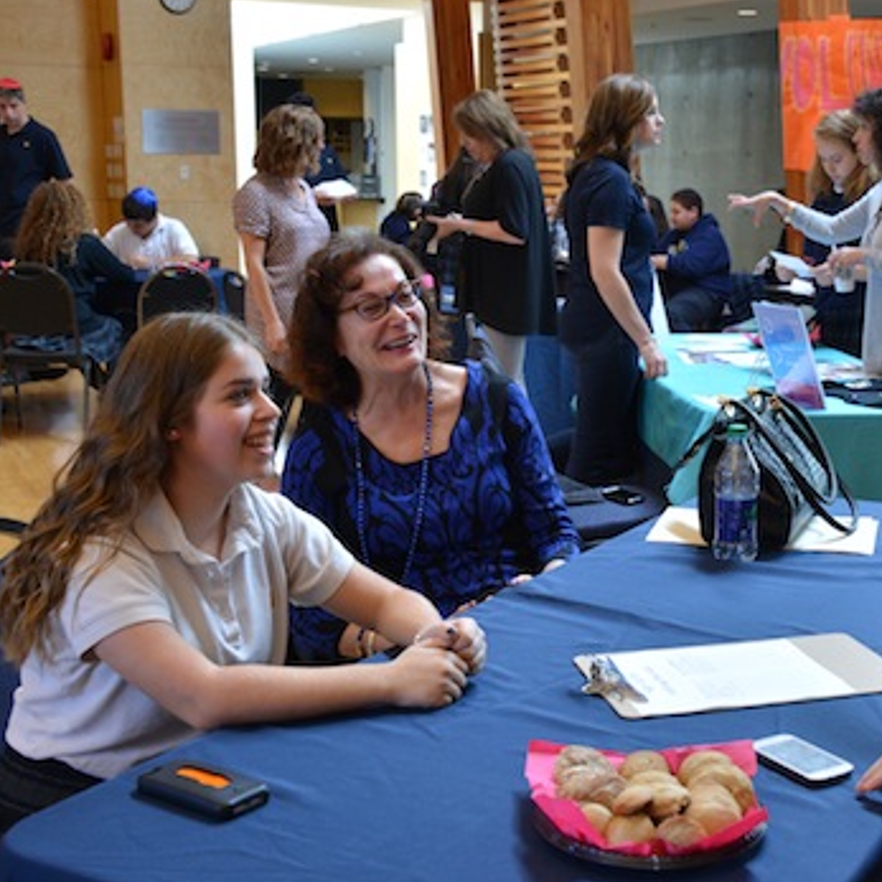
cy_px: 435
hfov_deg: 33.1
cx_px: 620
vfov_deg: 33.6
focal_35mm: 51
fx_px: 1463
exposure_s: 1/60
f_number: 4
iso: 500
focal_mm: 23
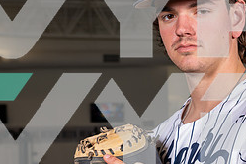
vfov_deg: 12.2
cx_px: 181
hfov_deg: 18.2
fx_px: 765
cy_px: 126
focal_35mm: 112
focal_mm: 48
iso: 200
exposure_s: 1/200
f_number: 5.6
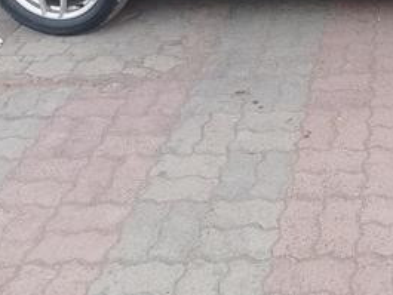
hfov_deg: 28.6
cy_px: -56
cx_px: 380
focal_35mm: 64
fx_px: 727
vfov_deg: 21.4
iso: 100
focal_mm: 5.3
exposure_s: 1/33.3
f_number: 1.8
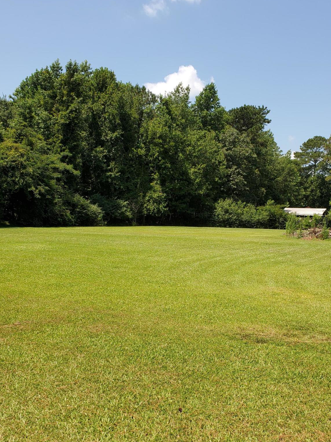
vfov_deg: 53.9
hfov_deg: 41.5
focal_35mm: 34
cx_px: 208
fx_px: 433
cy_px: 244
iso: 50
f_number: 2.4
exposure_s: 1/1135
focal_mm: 4.3
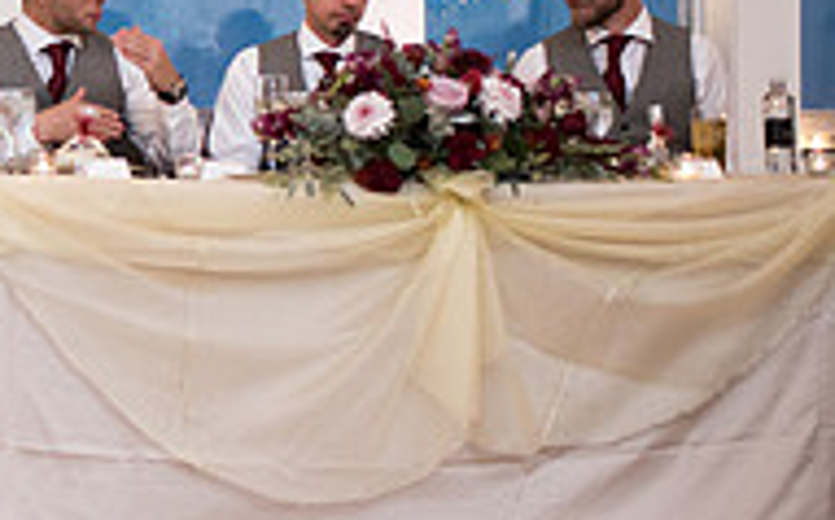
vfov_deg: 11.9
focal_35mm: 110
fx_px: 2501
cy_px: 155
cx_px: -399
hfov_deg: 17.2
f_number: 2
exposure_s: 1/200
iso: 1000
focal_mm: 35
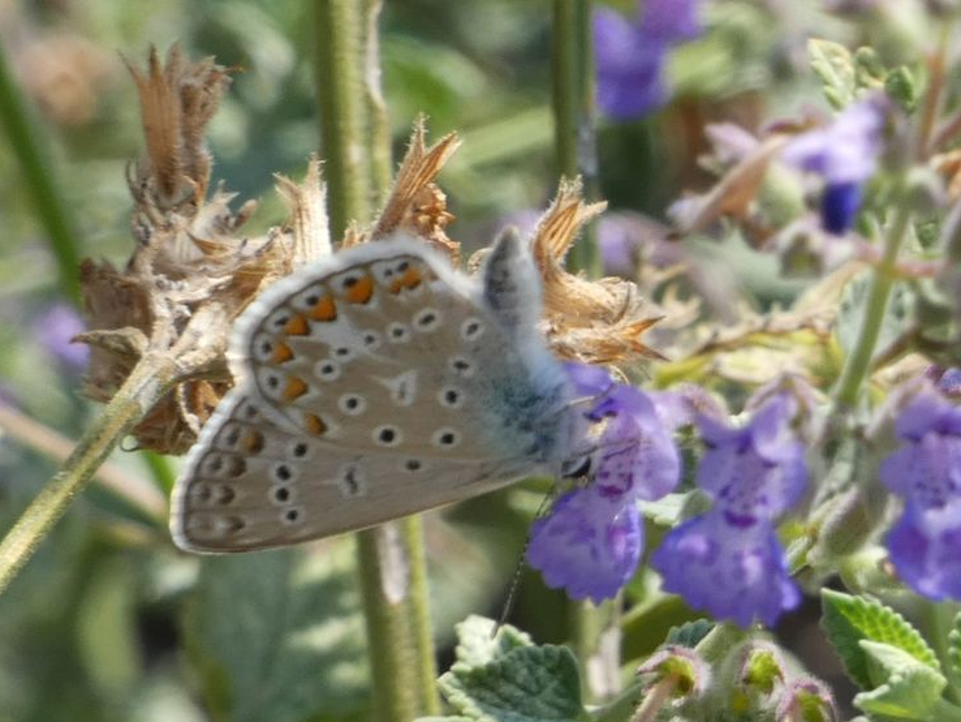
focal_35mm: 444
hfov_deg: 4.5
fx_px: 12330
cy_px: 354
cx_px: 538
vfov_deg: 3.4
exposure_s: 1/100
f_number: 5.6
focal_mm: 68.8
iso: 80
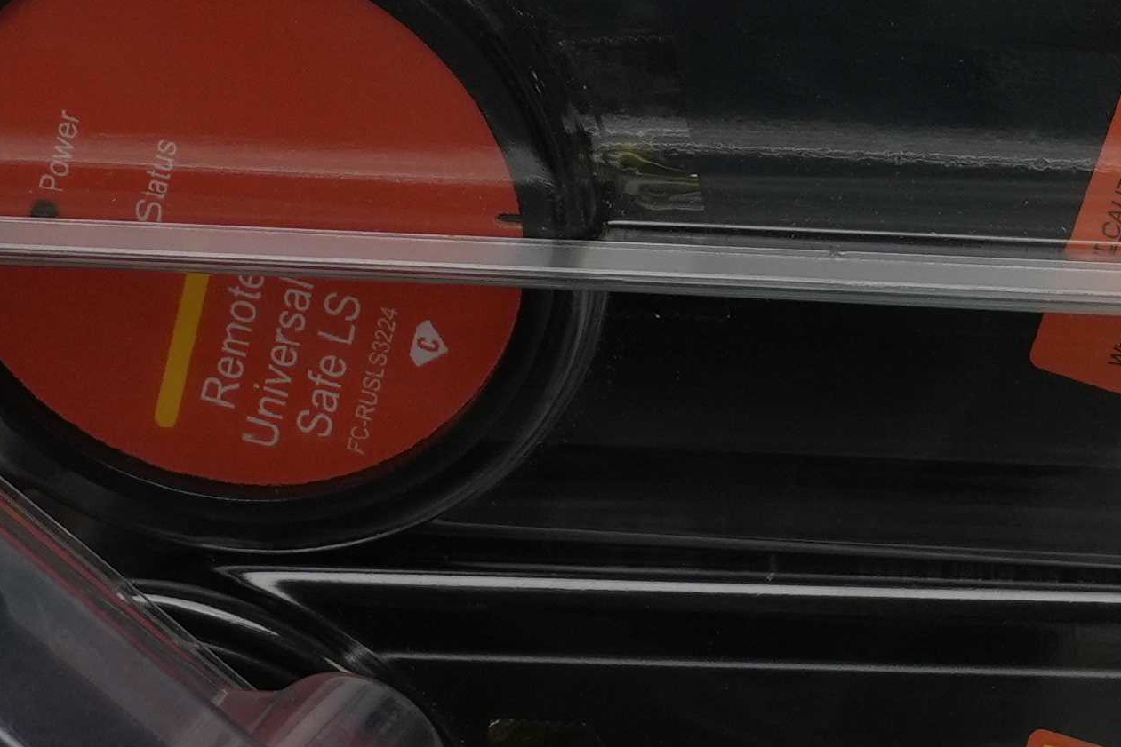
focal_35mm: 324
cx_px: 1362
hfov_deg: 6.3
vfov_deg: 4.2
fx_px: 10089
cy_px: 258
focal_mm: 44
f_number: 6.3
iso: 200
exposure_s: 1/80
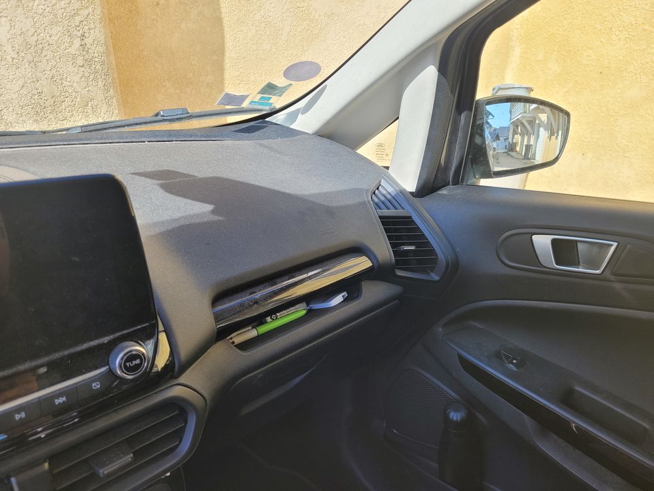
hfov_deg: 67.3
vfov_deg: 53.1
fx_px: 491
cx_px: 327
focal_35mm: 26
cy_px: 246
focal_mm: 5.4
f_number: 1.8
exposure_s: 1/400
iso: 40
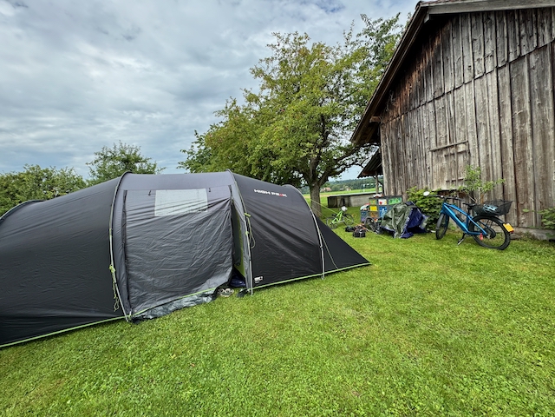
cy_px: 208
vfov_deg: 85.7
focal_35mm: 14
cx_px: 278
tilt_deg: -2.8
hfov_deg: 102.1
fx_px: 224
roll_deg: +4.6
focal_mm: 2.22
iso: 40
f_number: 2.2
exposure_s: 1/476
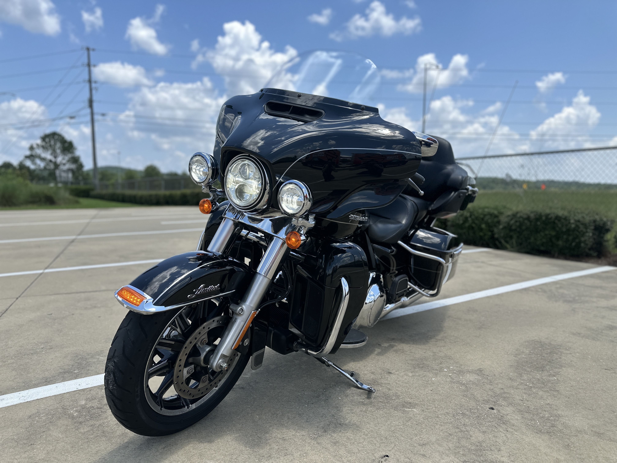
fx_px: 428
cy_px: 232
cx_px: 308
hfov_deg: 71.6
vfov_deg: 56.8
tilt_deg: -5.1
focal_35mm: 24
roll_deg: -1.4
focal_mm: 6.86
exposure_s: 1/3356
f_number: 1.78
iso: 80
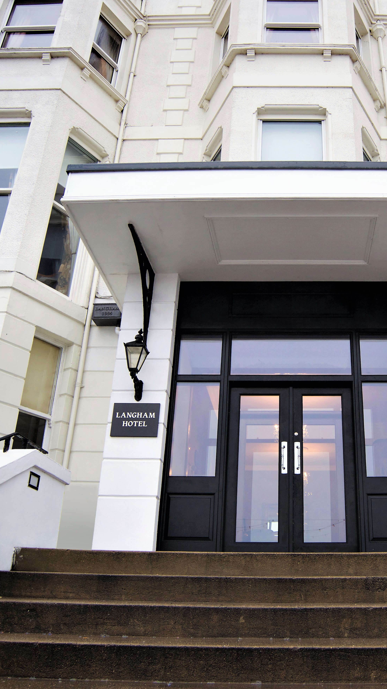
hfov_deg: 35.8
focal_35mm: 32
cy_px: 339
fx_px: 584
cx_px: 294
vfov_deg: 61.0
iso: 800
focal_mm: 20
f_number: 6.3
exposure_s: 1/80
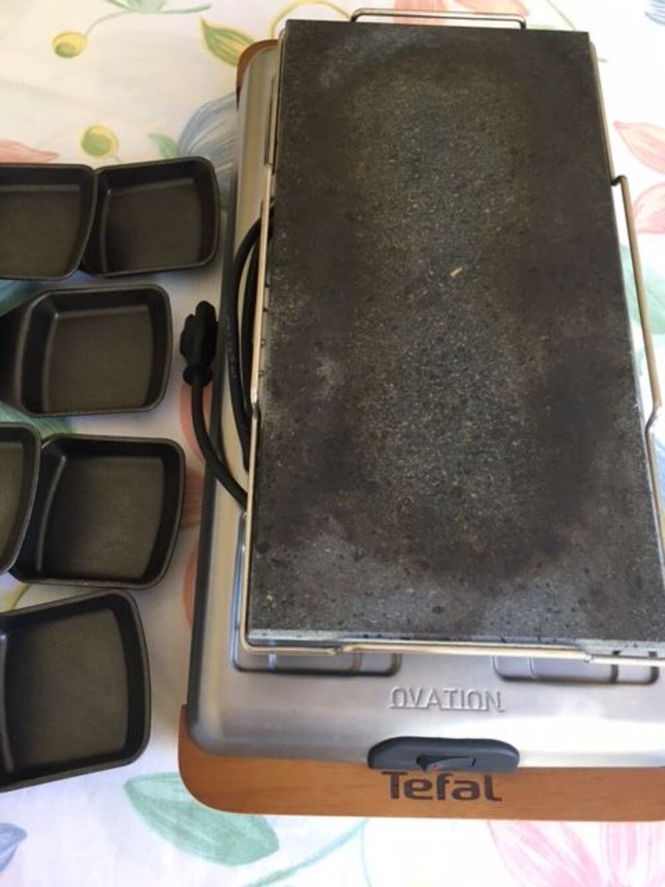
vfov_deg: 61.7
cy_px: 444
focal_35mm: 29
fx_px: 743
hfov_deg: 48.2
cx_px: 332
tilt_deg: -68.8
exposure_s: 1/33
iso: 125
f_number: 2.2
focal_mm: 4.15
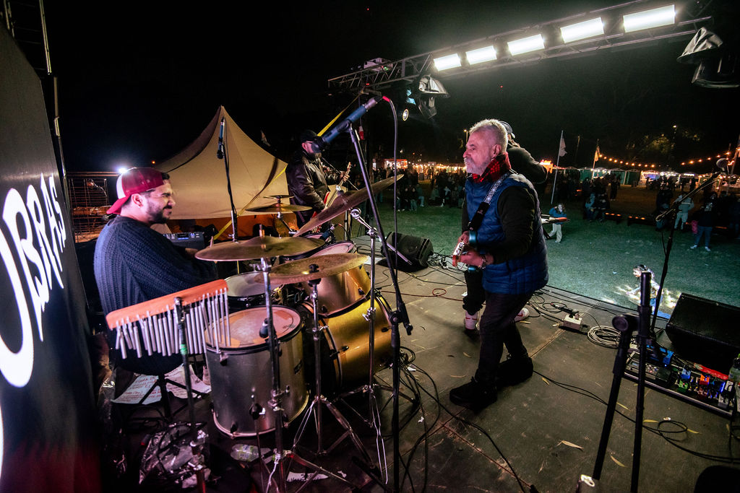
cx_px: 370
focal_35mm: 16
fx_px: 329
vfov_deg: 73.8
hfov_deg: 96.7
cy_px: 246
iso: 2000
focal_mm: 16
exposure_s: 1/200
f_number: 4
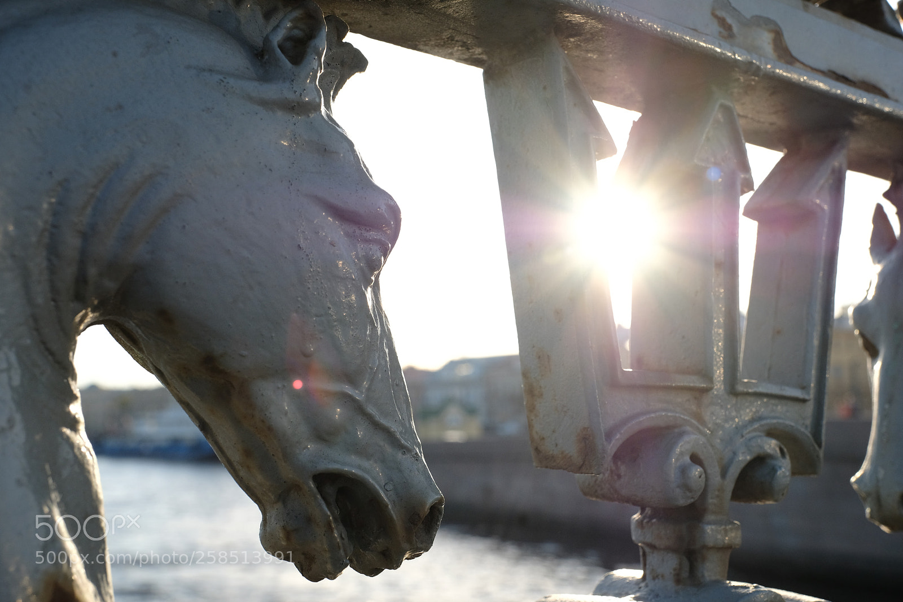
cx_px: 452
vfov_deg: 35.9
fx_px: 928
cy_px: 301
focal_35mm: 37
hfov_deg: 51.9
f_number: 5.6
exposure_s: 1/900
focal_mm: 24.9
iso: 800
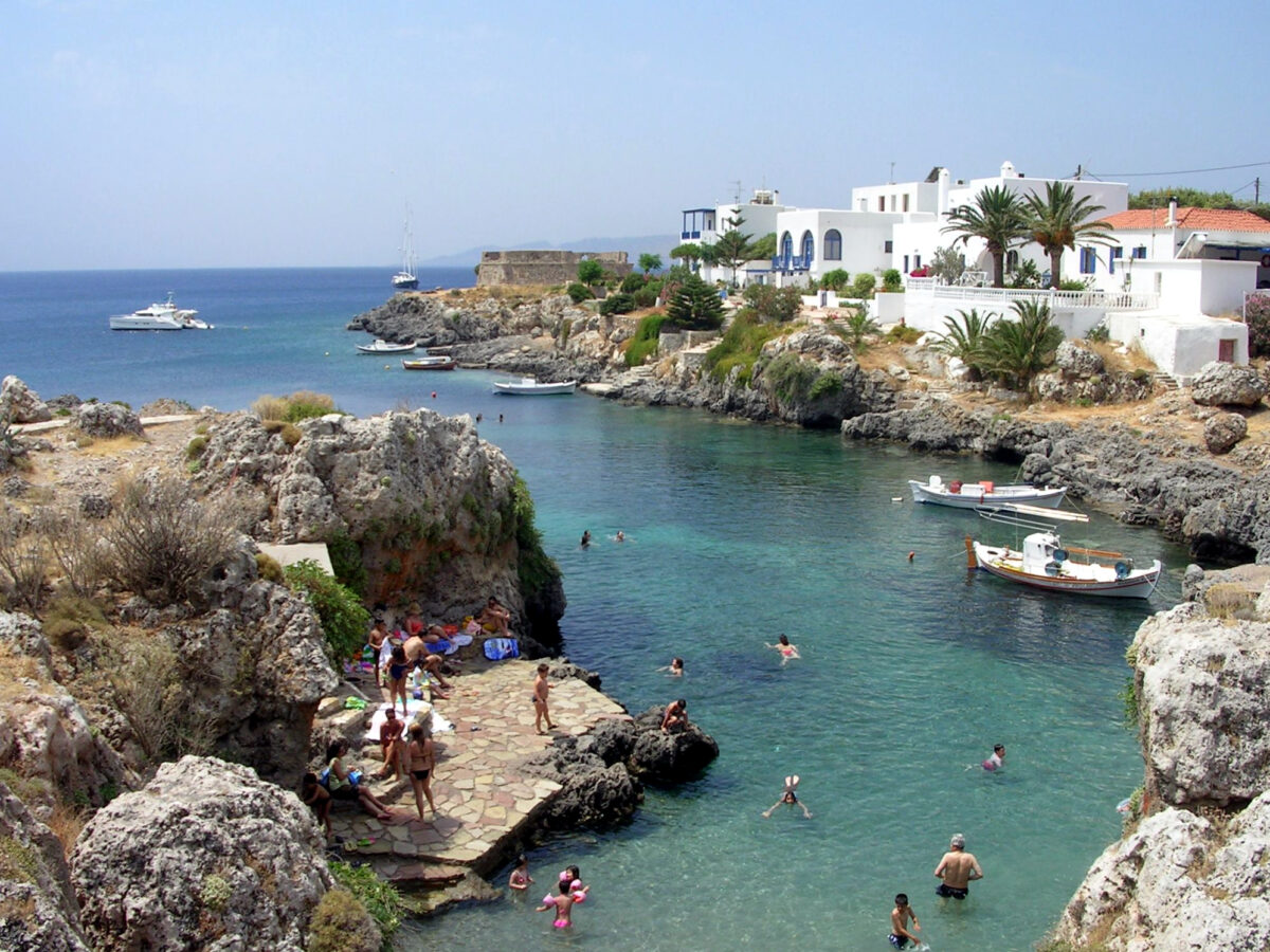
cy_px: 476
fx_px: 1394
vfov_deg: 37.7
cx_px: 635
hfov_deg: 49.0
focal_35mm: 38
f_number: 5.6
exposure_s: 1/330
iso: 50
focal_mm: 5.8
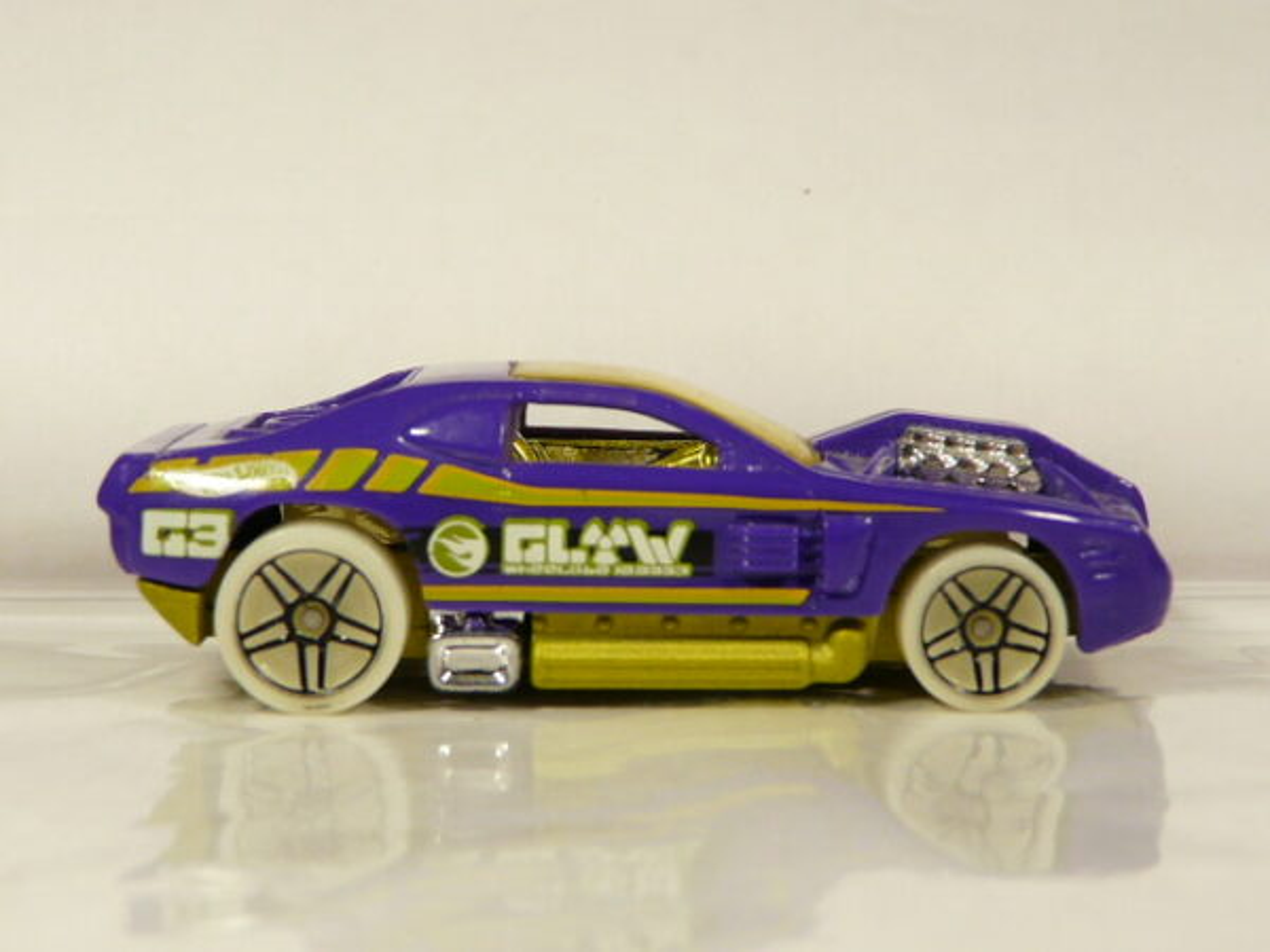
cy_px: 476
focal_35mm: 69
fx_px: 2531
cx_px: 635
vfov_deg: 21.3
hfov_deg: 28.2
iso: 100
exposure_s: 1/100
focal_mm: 7
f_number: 3.2
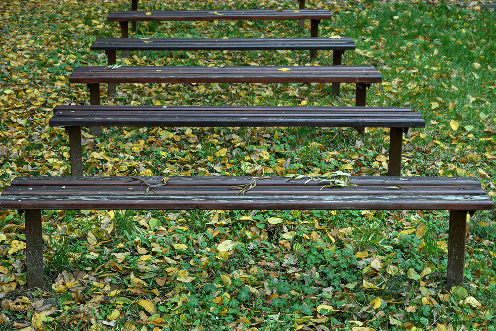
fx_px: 841
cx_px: 235
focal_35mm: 61
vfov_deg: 22.3
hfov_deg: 32.9
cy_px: 157
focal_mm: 34
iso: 250
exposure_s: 1/90
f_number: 9.5
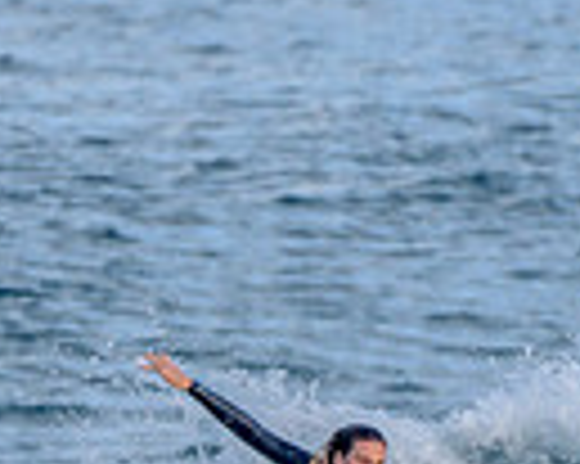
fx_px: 44203
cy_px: 664
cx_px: 261
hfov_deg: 0.8
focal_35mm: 2577
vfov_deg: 0.6
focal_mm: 500
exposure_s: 1/1250
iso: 280
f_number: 5.6
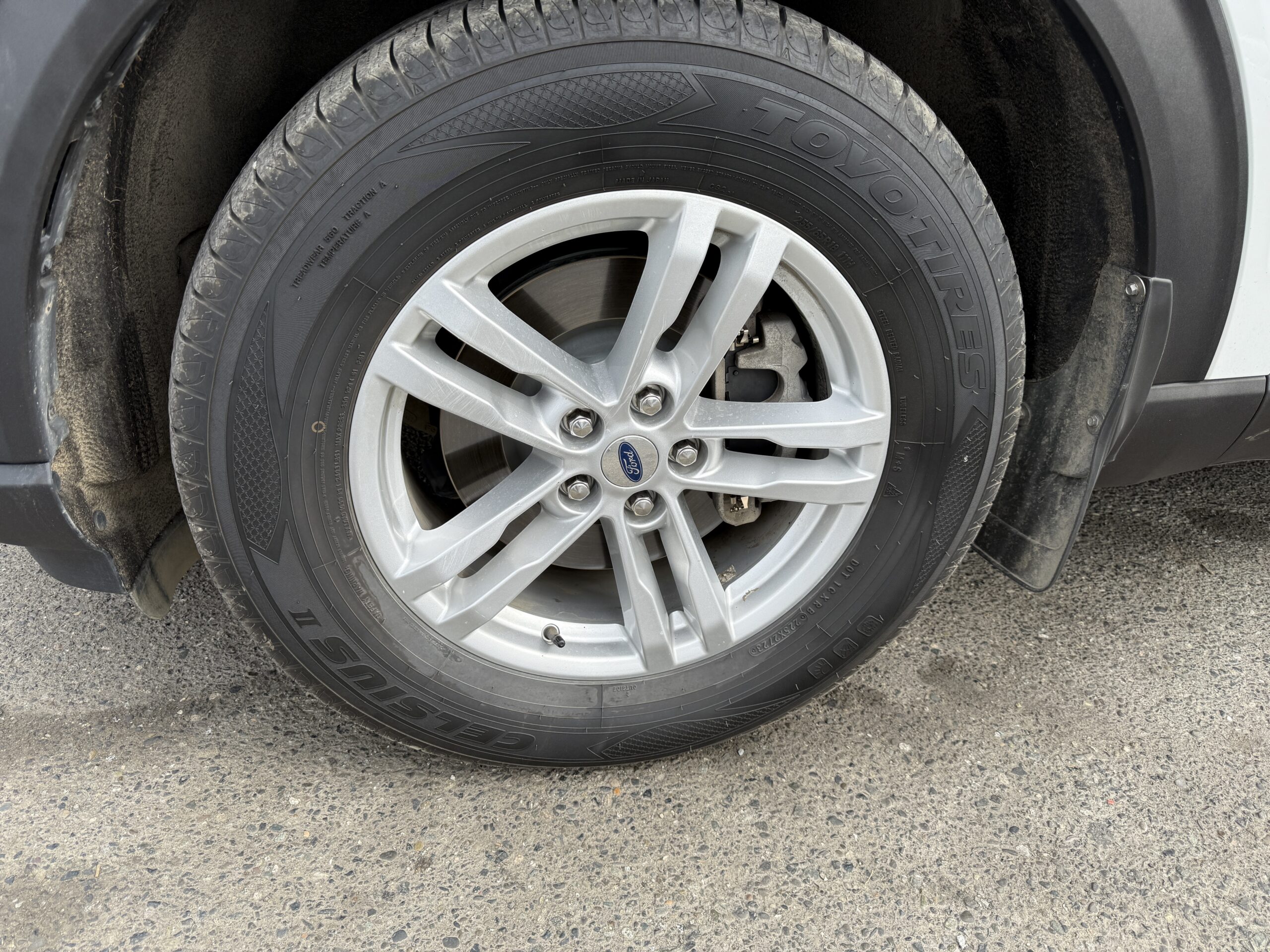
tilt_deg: -28.0
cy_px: 476
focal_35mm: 24
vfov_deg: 56.8
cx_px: 635
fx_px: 881
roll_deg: -2.4
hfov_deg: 71.6
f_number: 1.78
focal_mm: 6.76
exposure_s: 1/1250
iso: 80
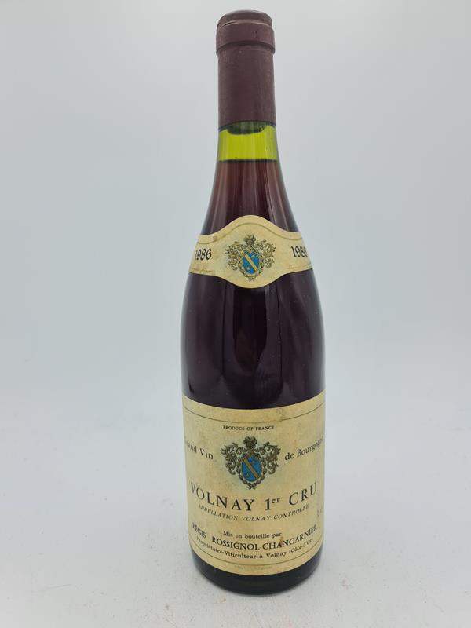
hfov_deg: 54.9
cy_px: 314
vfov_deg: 69.4
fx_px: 454
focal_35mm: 25
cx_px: 236
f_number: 1.8
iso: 50
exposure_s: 1/367
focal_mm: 7
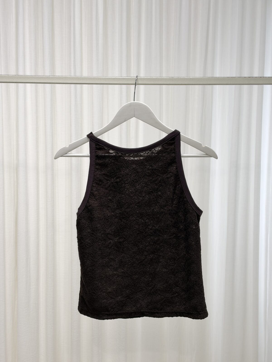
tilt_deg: -6.1
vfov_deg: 39.7
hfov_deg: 30.3
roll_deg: -0.5
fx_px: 503
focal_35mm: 48
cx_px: 136
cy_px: 181
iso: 80
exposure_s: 1/121
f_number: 1.8
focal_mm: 6.93
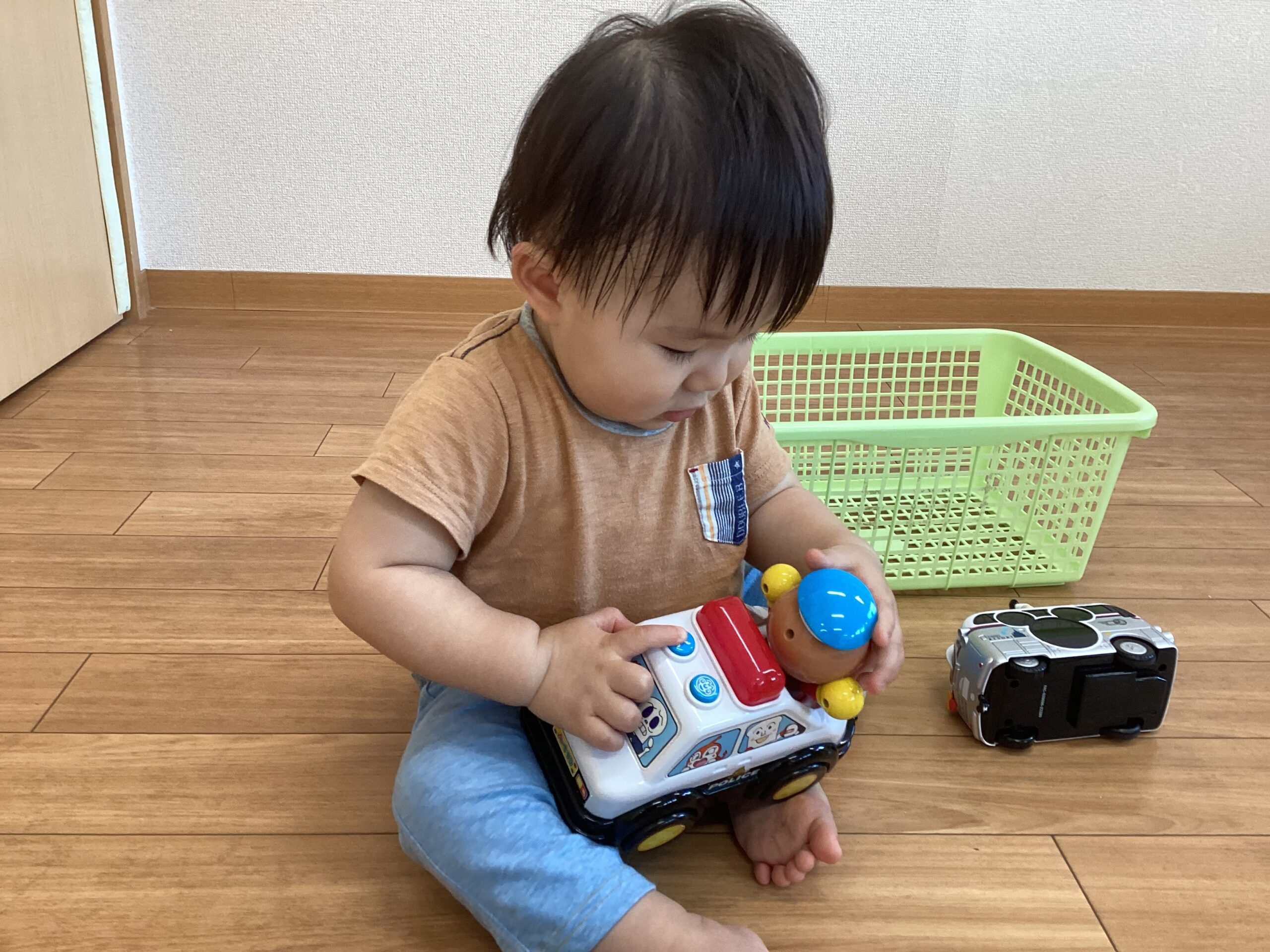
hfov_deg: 58.4
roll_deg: -1.4
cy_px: 476
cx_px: 635
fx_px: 1137
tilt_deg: -22.1
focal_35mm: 31
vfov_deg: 45.4
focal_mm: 3.3
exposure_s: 1/60
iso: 100
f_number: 2.4
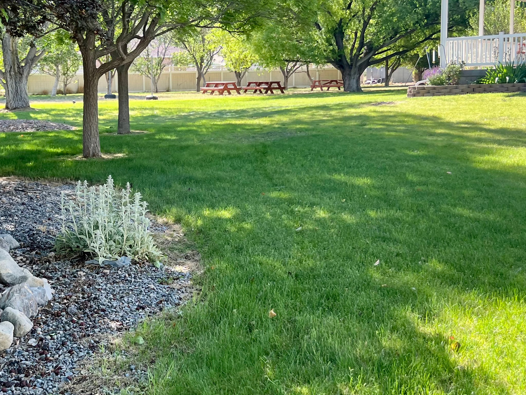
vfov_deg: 28.5
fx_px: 775
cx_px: 157
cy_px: 182
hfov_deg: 36.9
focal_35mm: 51
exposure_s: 1/493
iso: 50
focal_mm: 5.7
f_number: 1.5
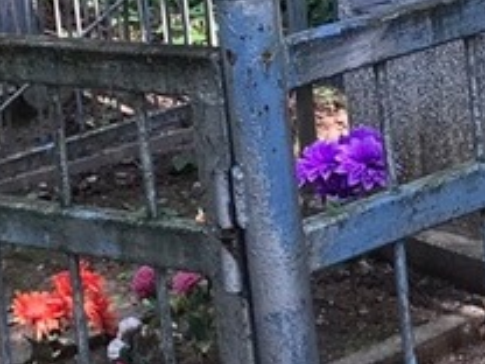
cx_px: 308
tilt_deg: -12.6
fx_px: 1933
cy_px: -23
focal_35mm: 138
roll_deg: +6.2
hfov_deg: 14.3
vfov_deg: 10.6
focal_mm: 3.99
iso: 25
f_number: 1.8
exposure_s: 1/100
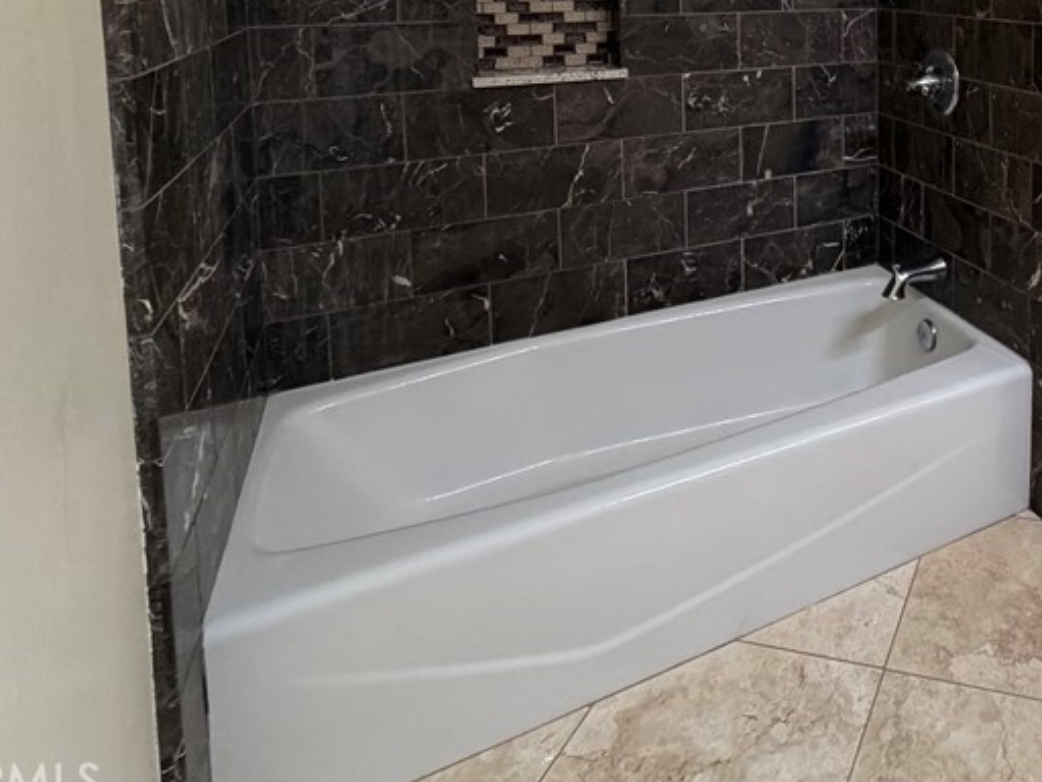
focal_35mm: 28
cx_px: 914
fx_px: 843
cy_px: 29
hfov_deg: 56.0
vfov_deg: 43.7
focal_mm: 2.22
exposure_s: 1/120
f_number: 2.2
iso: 250
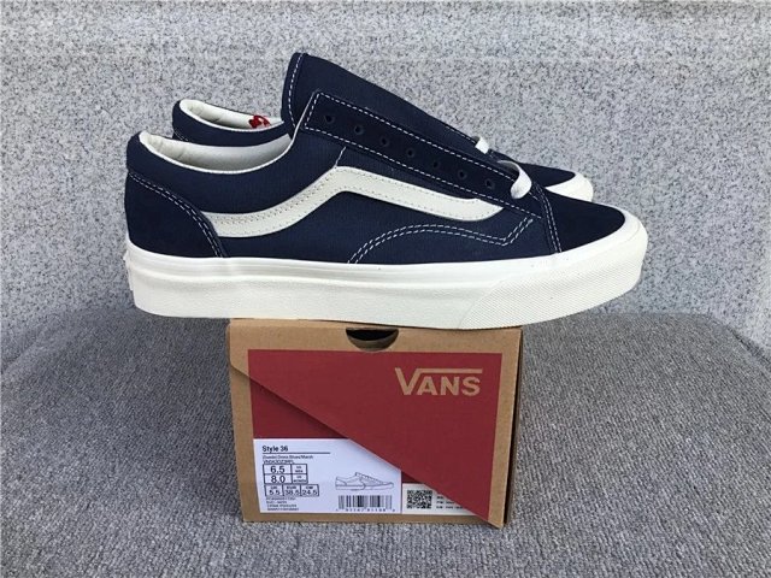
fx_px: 690
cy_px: 289
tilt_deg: -19.5
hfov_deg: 58.4
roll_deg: +0.1
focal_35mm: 31
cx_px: 386
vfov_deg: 45.4
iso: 25
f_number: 2.4
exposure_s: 1/304
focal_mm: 3.3
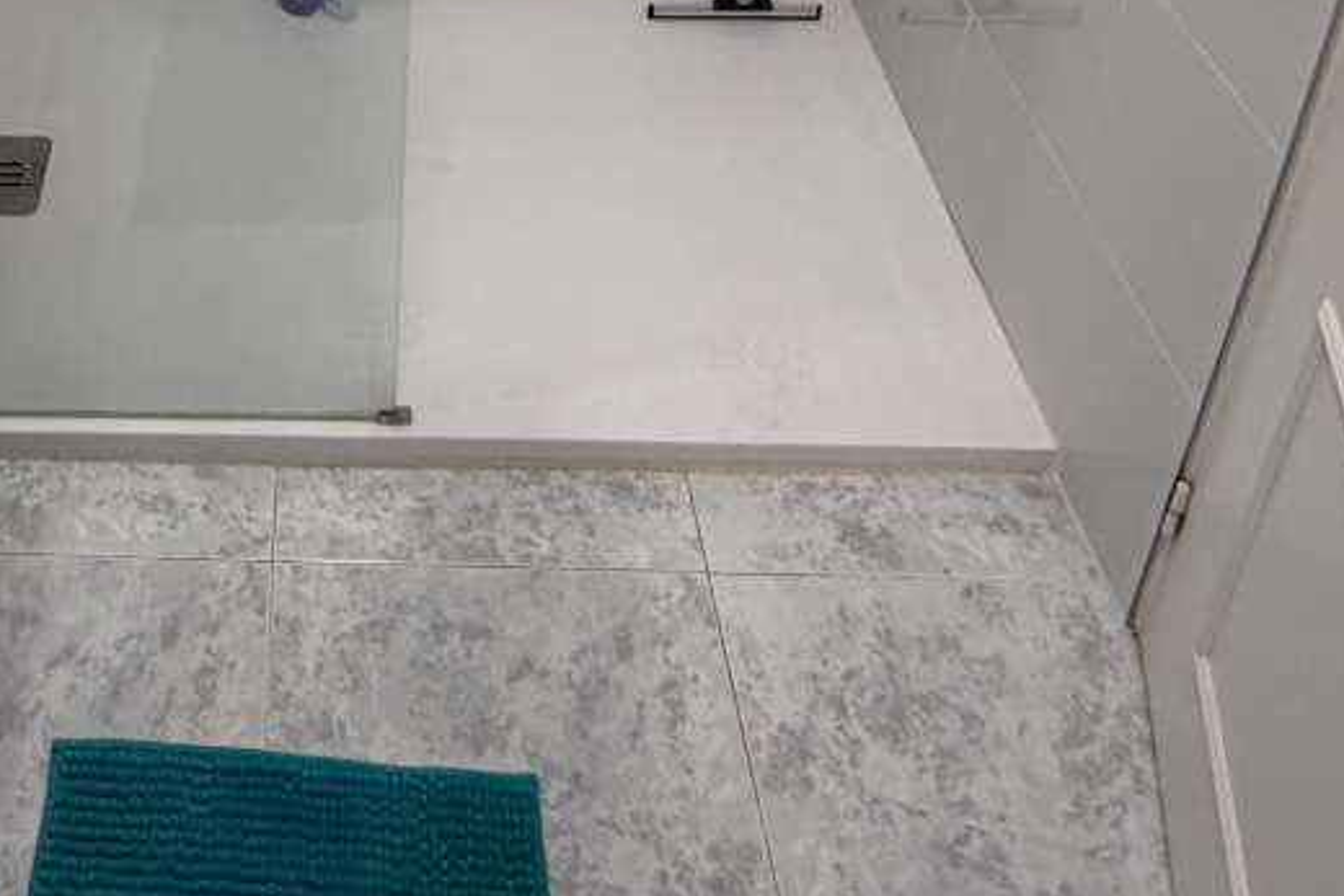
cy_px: -394
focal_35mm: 42
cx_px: 318
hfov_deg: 44.7
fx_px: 1568
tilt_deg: -23.1
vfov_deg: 25.4
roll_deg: +0.8
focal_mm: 2.22
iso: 100
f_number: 2.2
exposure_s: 1/100
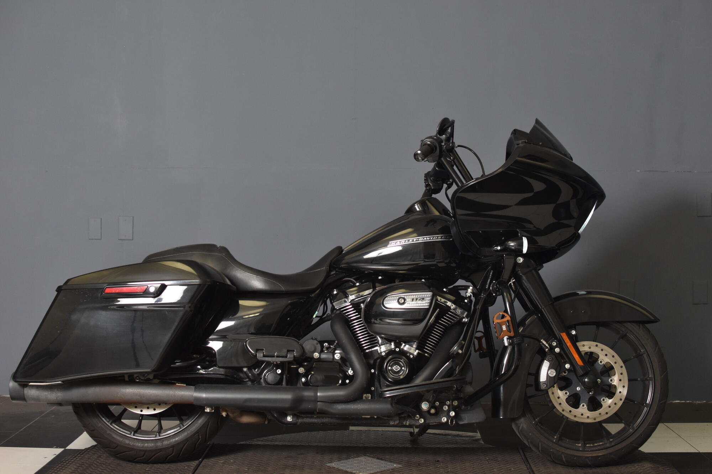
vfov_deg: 25.7
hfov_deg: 37.9
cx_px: 356
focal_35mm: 52
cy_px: 237
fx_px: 1038
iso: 800
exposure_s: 1/160
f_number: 4.5
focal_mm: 35
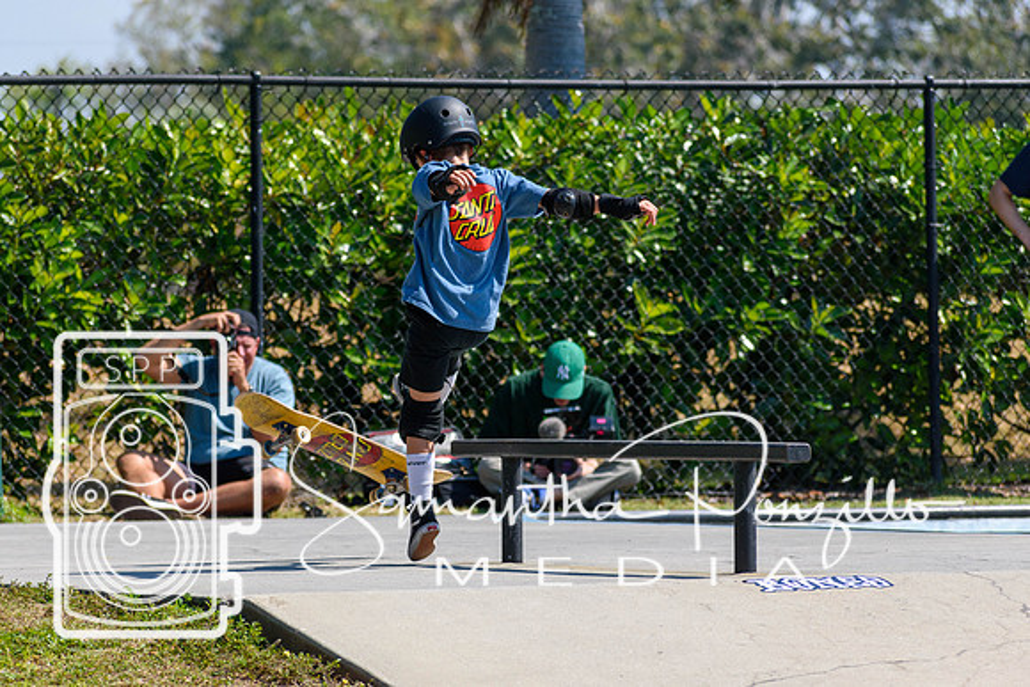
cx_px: 515
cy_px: 344
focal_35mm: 285
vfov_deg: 4.8
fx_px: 8156
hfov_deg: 7.2
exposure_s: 1/2000
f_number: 5.6
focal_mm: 190
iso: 280
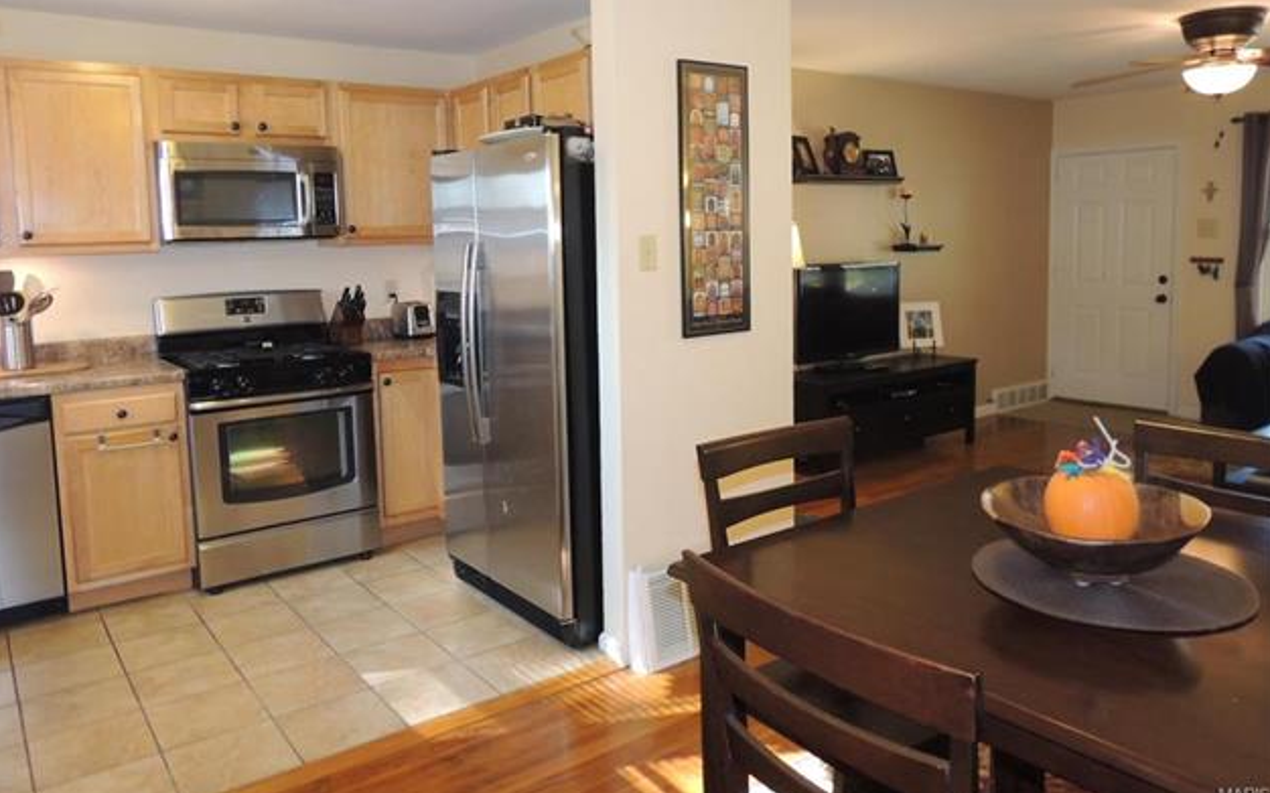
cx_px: 629
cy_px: 320
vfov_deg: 47.3
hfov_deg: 70.4
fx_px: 900
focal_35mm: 26
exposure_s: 1/40
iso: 320
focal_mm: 4.3
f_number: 3
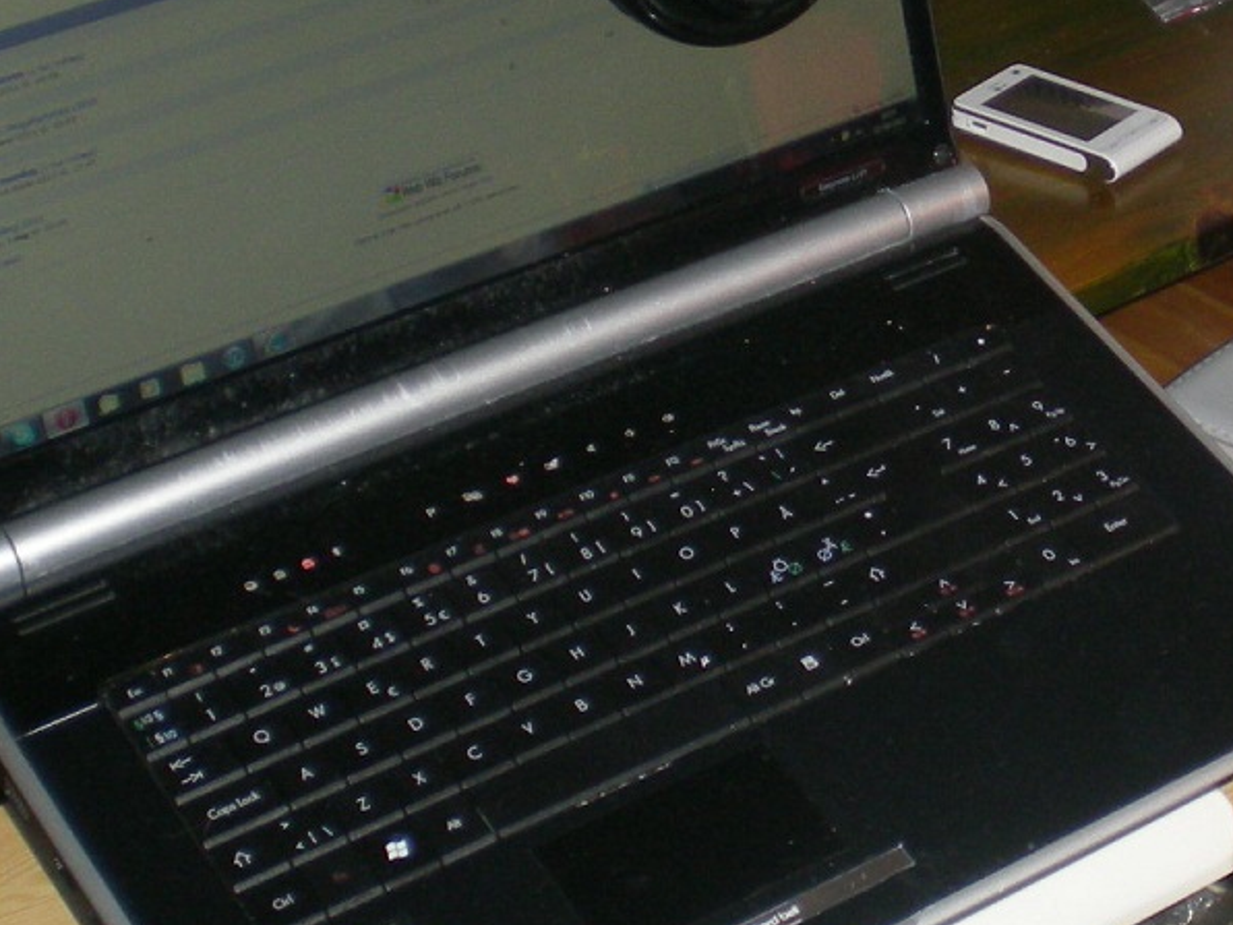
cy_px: 153
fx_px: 3491
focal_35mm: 98
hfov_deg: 19.5
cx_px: 1190
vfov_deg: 15.0
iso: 100
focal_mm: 6.3
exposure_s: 1/60
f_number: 3.1
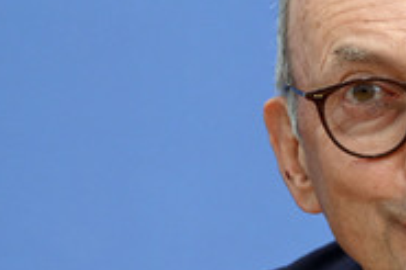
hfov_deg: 6.2
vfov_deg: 4.2
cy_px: 200
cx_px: 484
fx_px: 3707
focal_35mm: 329
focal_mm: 135
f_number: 7.1
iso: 5000
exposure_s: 1/500
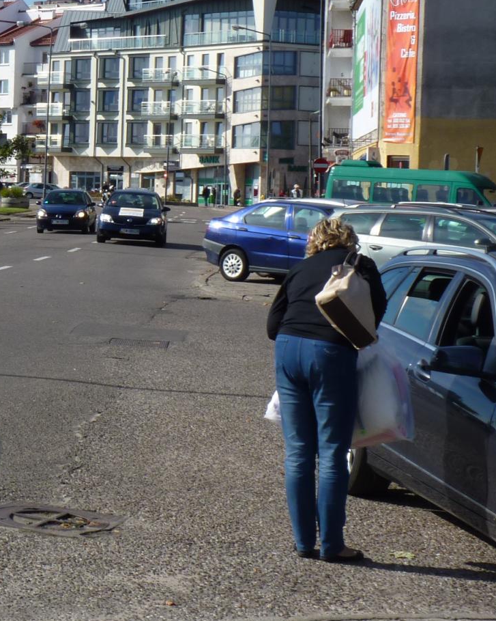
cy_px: 193
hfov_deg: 14.8
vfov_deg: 19.3
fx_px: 1817
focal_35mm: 99
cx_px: -172
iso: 80
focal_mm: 8
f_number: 5.6
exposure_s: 1/320
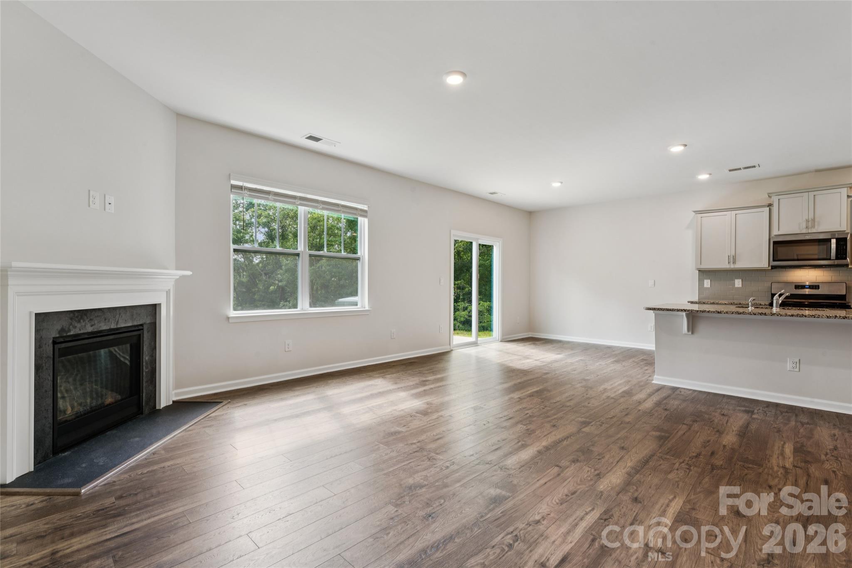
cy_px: 284
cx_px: 426
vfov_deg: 72.0
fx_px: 390
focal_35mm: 16
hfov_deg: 95.0
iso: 100
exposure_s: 1/3.33
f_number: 13
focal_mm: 16.5
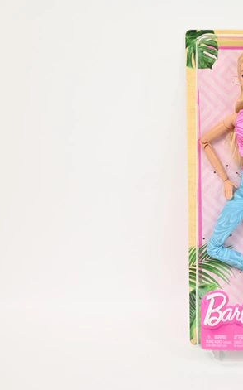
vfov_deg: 37.7
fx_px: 570
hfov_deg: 22.6
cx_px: 270
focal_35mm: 54
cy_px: 192
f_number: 4.2
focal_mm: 23
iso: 400
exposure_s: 1/160
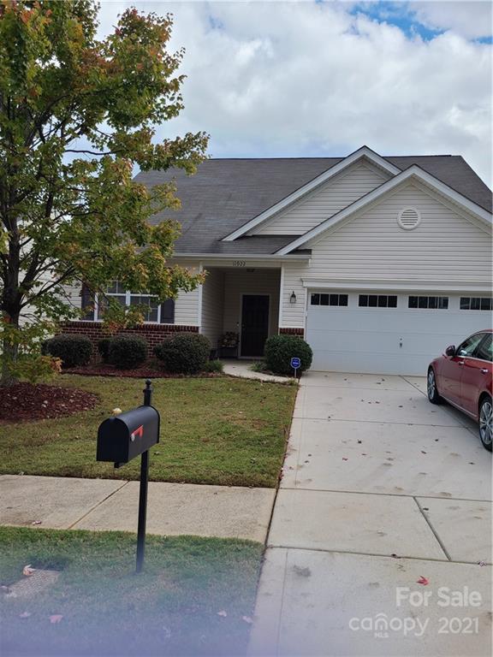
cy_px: 328
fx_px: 494
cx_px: 246
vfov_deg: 67.3
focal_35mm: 26
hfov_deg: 53.1
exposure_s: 1/651
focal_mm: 5.4
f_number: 1.8
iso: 40
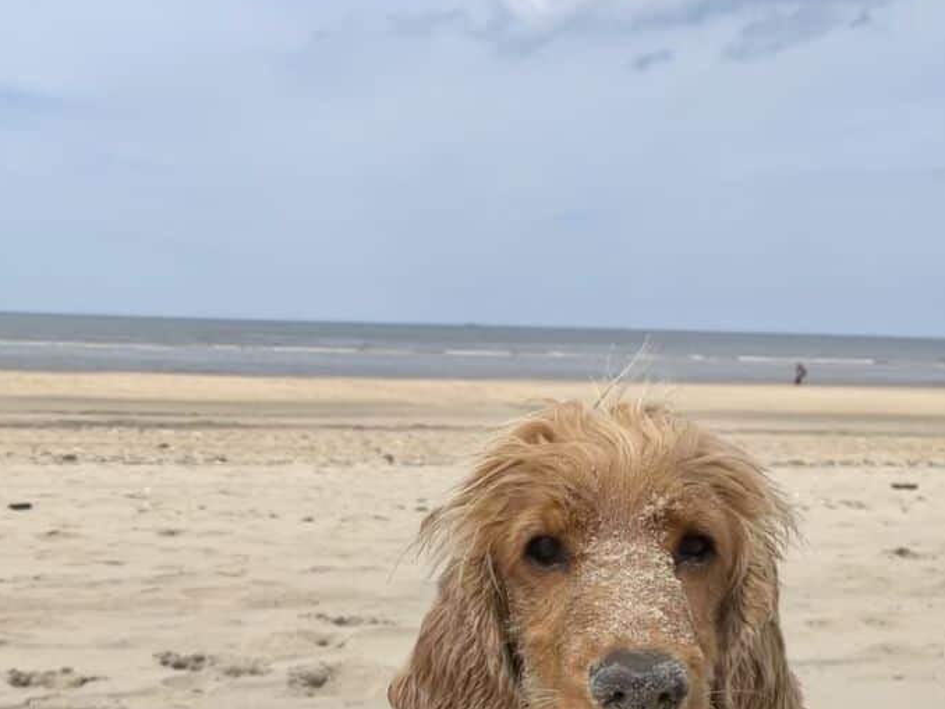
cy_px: 613
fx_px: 1256
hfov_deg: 38.7
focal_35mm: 46
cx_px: 118
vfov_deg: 30.4
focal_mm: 4.2
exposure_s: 1/5291
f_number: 1.6
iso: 32
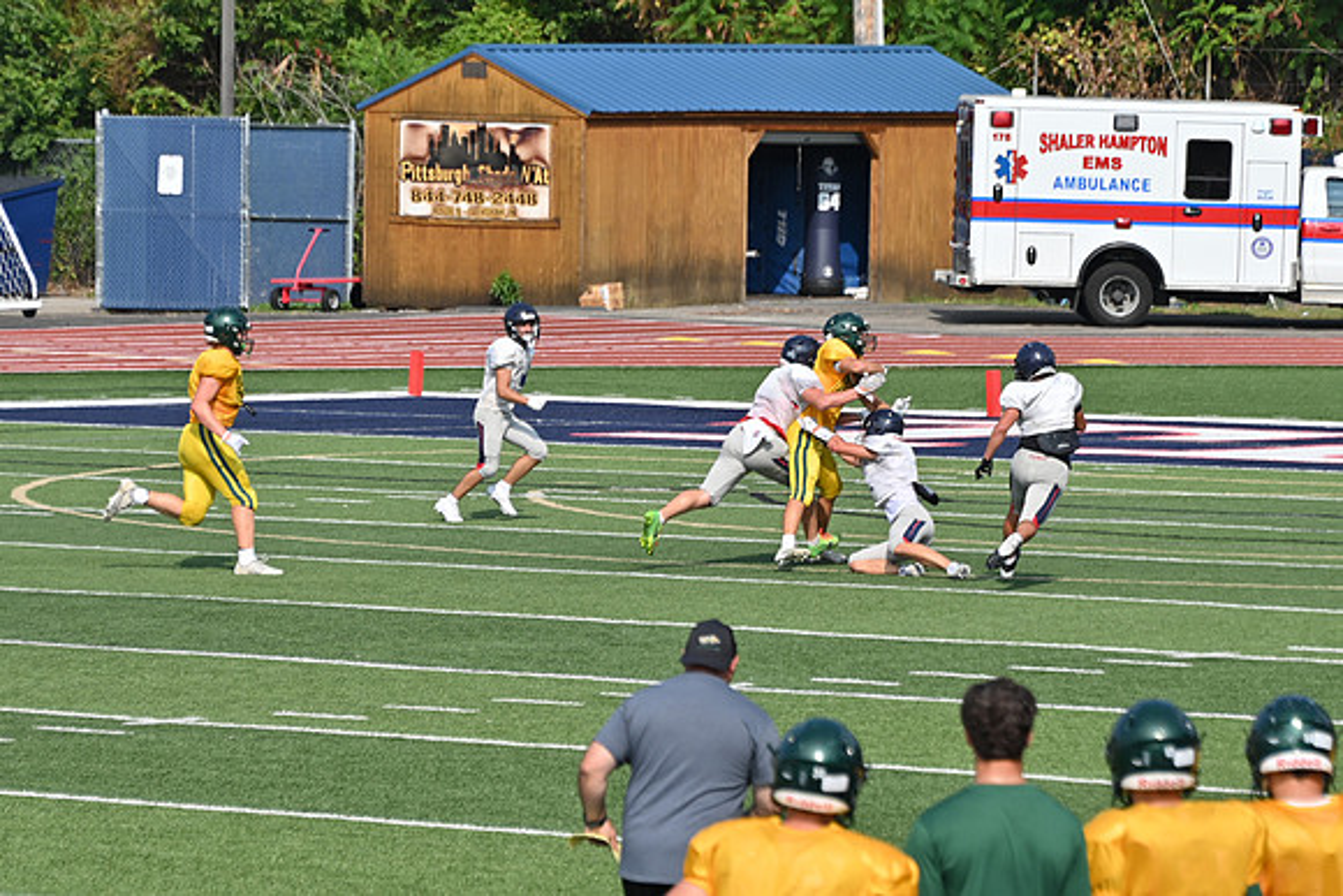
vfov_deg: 4.6
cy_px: 448
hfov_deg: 6.9
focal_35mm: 300
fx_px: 11194
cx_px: 672
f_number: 5.6
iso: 110
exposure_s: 1/800
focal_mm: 200
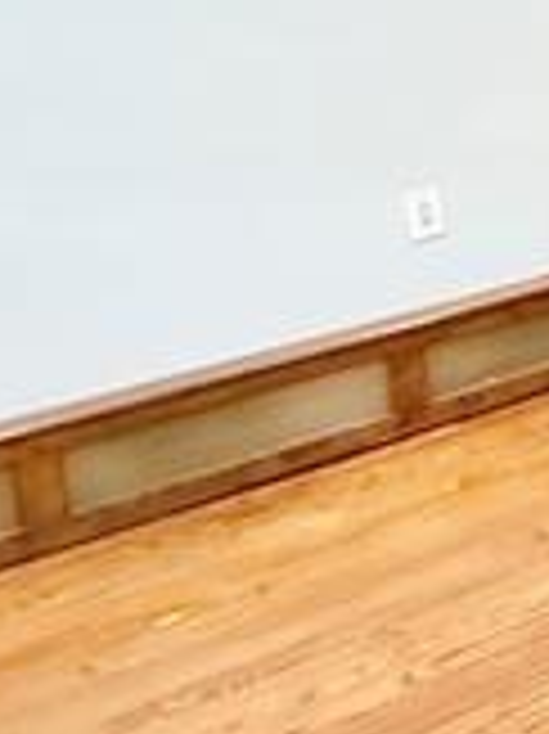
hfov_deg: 15.9
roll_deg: +1.6
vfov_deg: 27.9
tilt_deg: -9.9
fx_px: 1397
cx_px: 1179
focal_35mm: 66
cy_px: 23
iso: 1250
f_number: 2.2
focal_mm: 2.22
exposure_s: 1/40
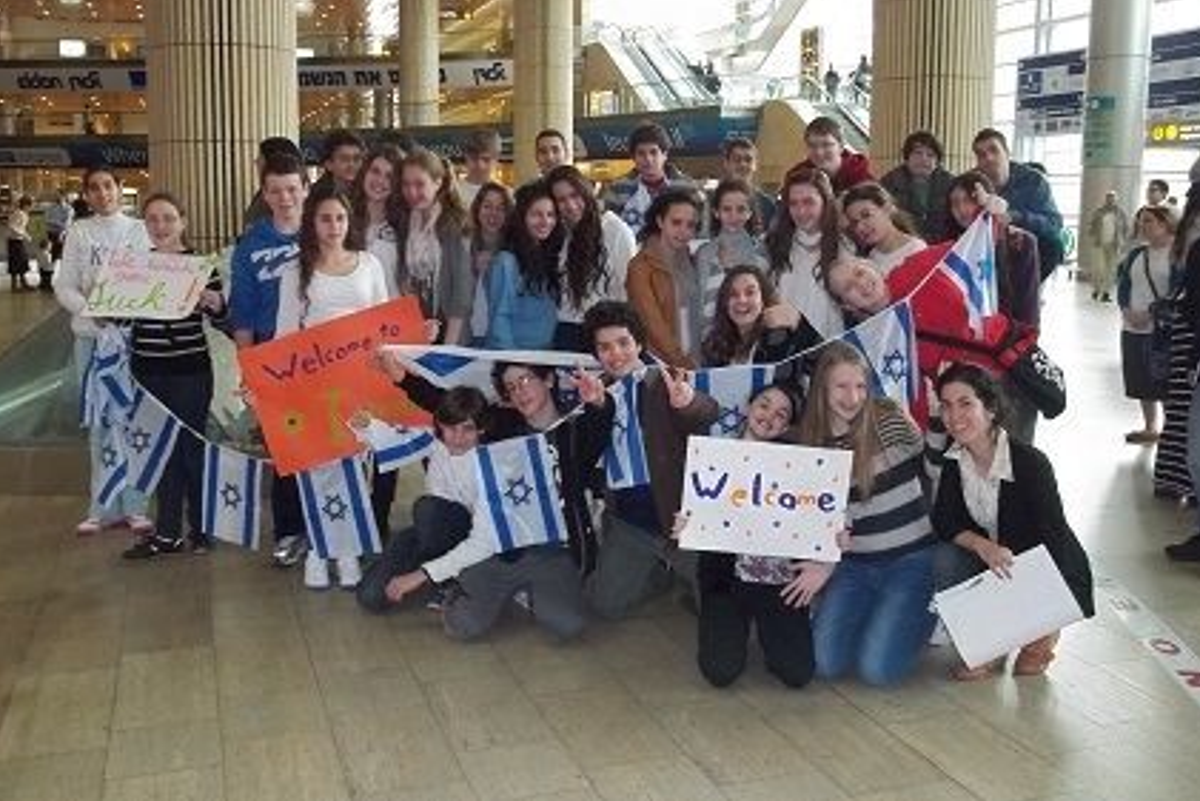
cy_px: 345
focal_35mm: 35
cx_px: 600
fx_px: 1167
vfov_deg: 37.8
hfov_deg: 54.4
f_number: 3.3
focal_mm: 5.9
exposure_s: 1/40
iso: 320
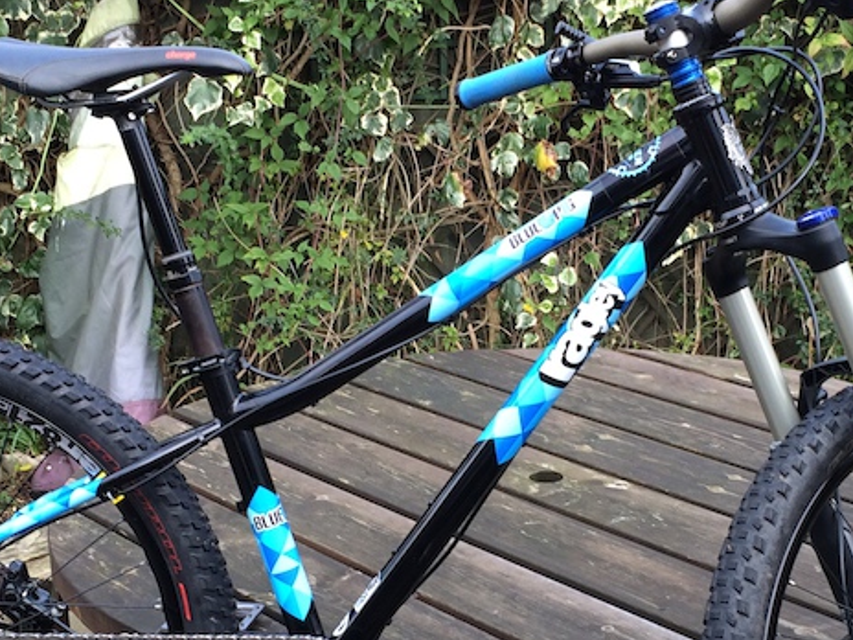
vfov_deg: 22.9
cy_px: 405
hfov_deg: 30.2
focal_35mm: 64
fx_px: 1577
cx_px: 522
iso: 50
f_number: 2.2
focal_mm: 4.15
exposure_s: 1/120
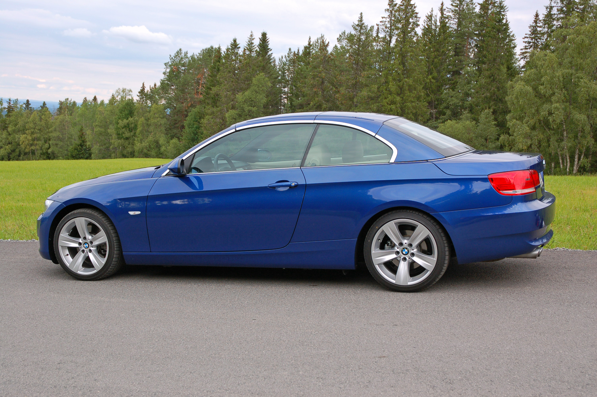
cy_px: 198
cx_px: 298
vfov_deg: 26.4
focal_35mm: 51
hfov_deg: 38.9
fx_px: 845
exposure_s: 1/160
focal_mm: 34
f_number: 7.1
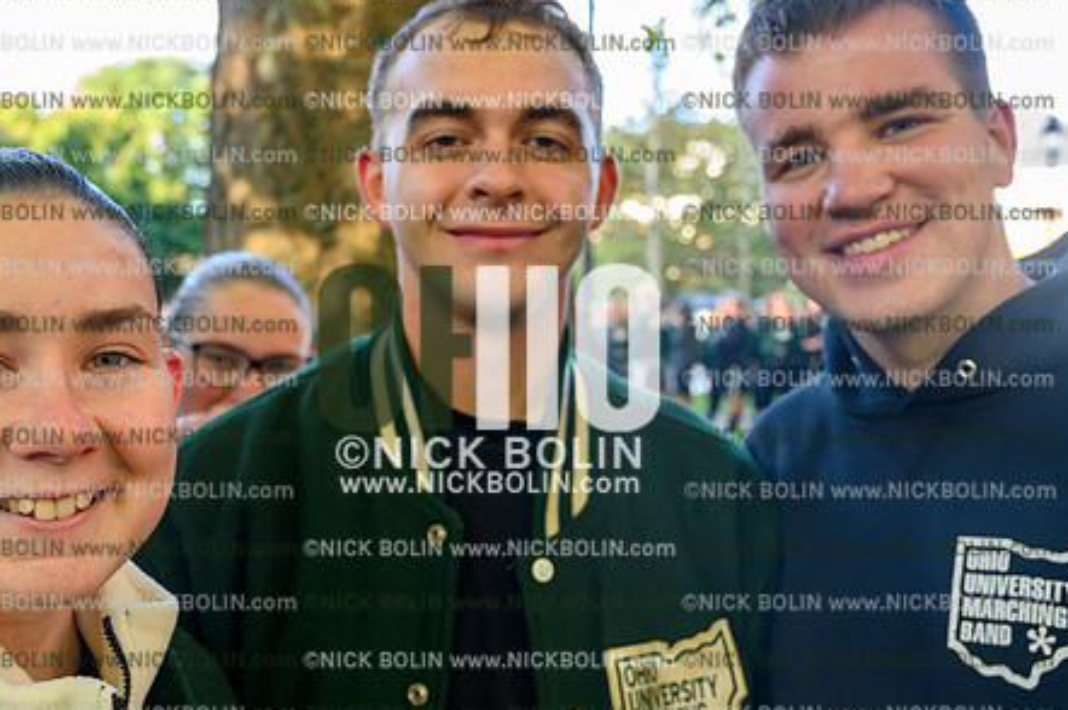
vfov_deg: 33.3
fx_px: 1186
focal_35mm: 40
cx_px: 488
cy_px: 379
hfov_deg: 48.4
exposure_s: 1/320
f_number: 5
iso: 2500
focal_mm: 30.5
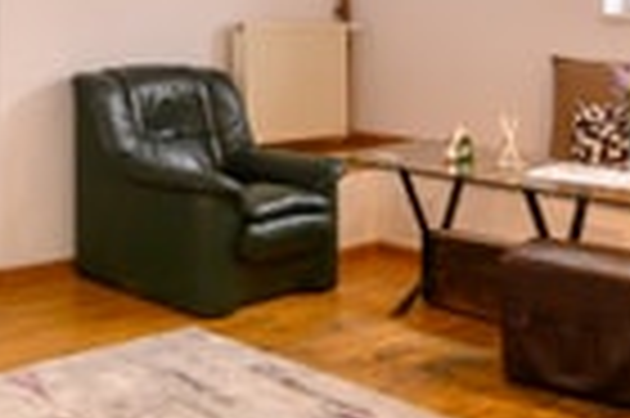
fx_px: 979
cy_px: -80
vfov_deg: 22.3
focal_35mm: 56
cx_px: -23
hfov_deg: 32.4
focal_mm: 14
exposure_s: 1/320
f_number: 2.8
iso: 4000
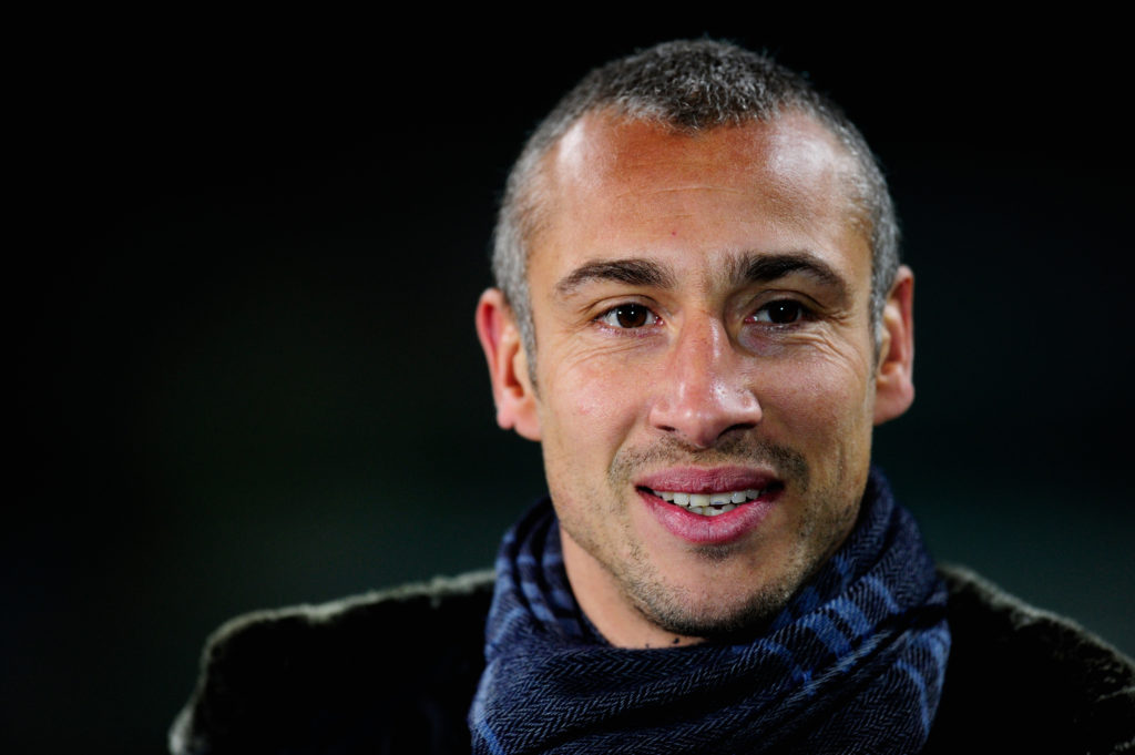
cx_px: 568
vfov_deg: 3.4
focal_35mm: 400
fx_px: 12601
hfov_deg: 5.2
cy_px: 378
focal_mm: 400
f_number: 3.2
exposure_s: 1/800
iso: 2000
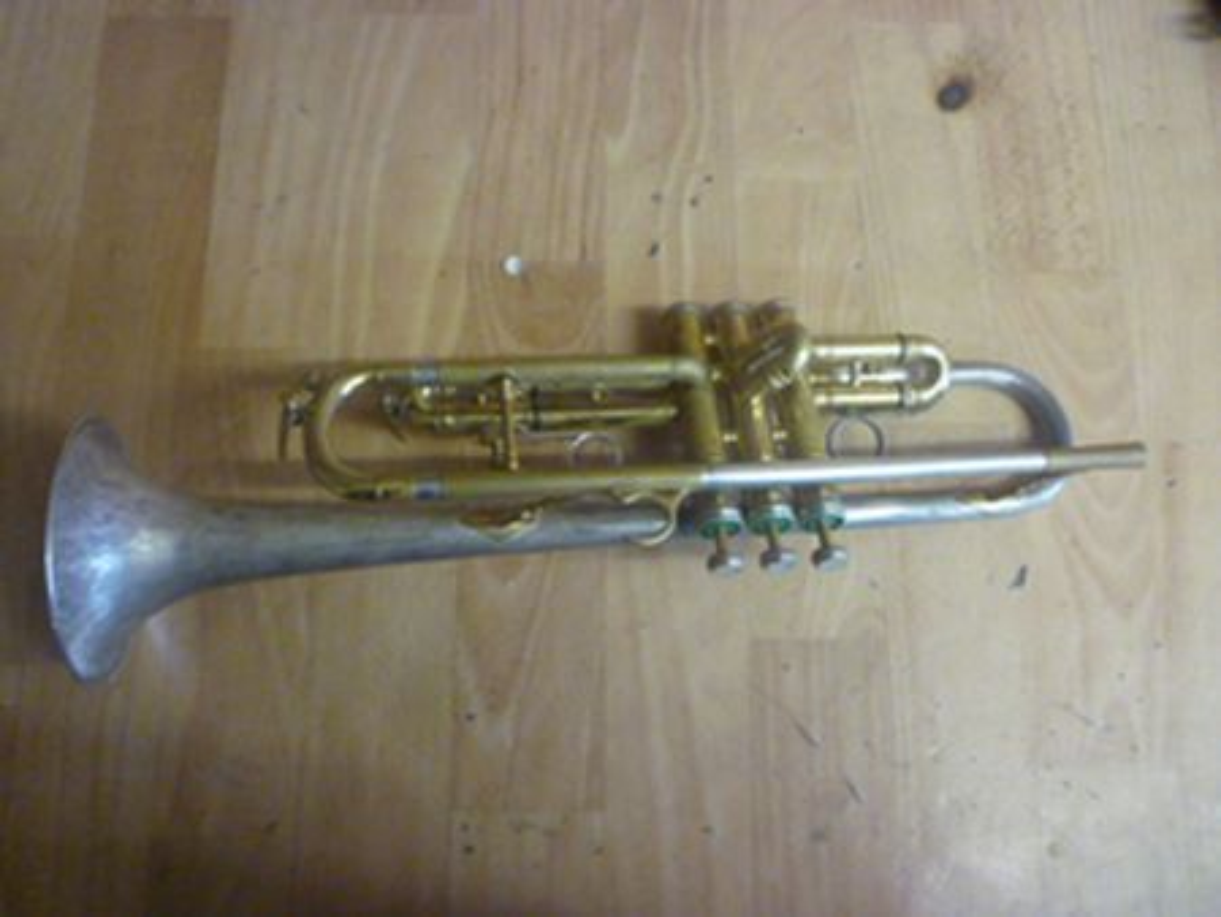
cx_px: 610
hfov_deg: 61.6
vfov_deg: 48.3
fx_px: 1023
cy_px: 458
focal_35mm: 29
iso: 800
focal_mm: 5.2
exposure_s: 1/40
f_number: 3.3
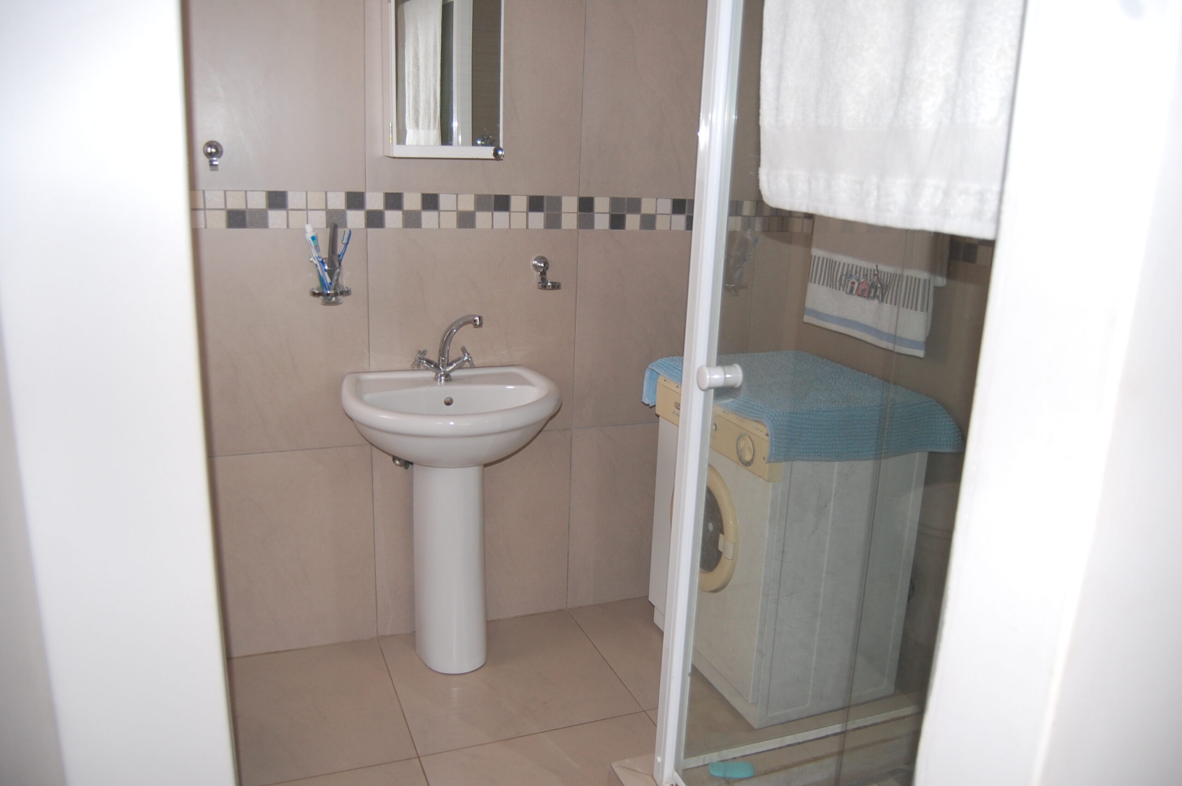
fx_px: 886
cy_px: 393
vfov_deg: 47.8
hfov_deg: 67.4
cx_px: 591
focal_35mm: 27
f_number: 3.5
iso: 400
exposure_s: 1/60
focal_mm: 18
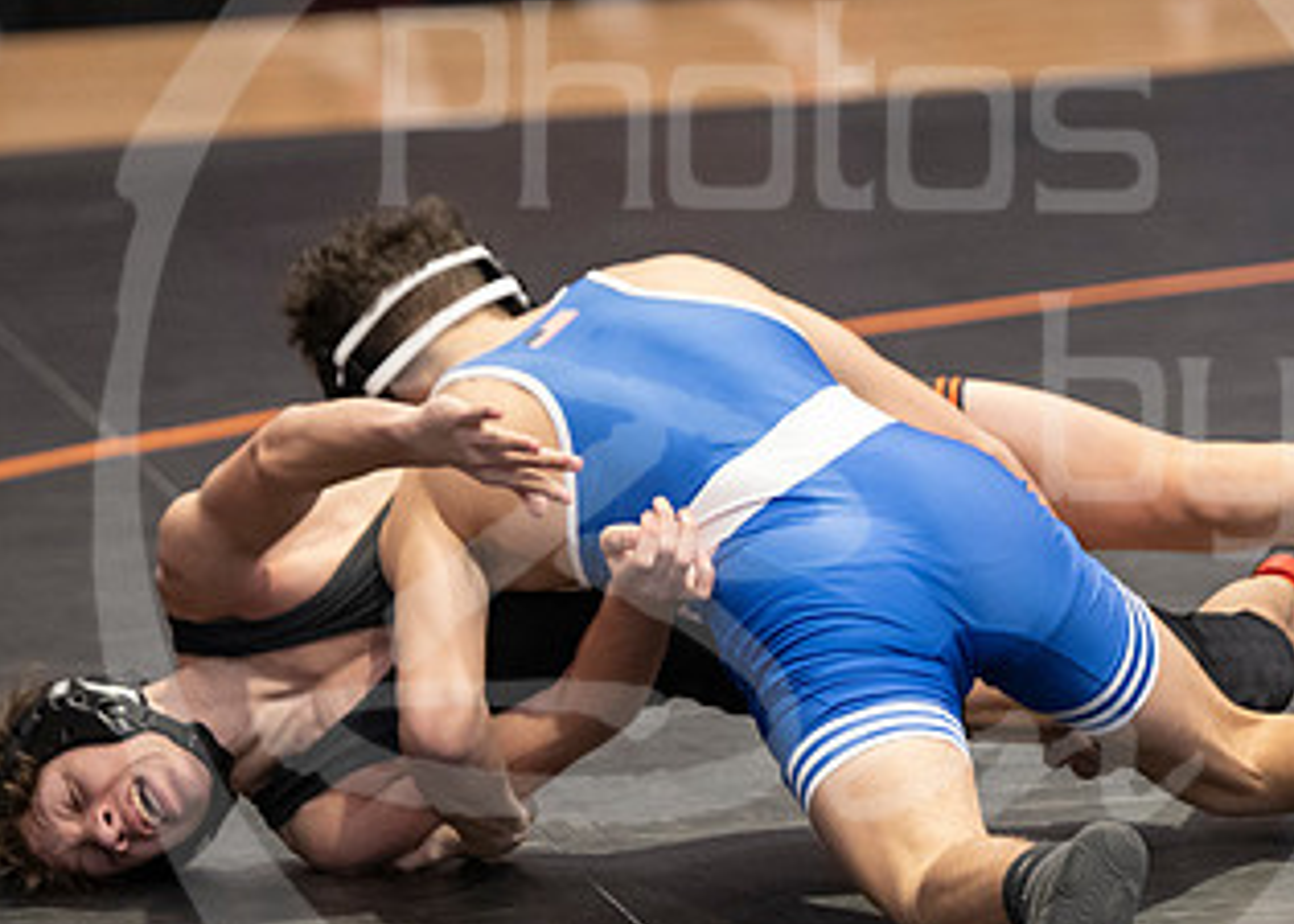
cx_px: 742
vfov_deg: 3.8
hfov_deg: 5.3
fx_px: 13929
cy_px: 651
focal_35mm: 379
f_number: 2.8
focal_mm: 165
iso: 3200
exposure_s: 1/1000
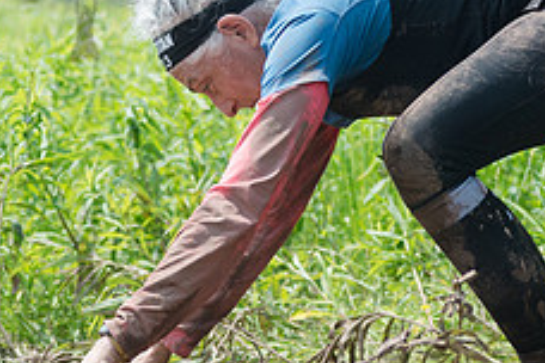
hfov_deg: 7.3
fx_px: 4254
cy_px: 97
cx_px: 486
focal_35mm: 281
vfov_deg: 4.9
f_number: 4
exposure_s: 1/2500
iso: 400
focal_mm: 86
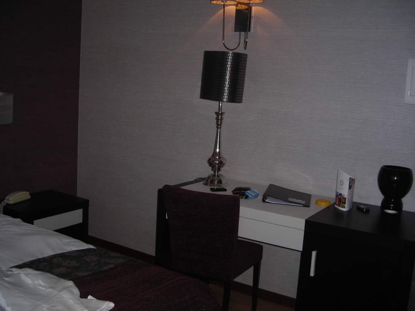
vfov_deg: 37.7
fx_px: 456
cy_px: 156
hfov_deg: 49.0
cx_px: 208
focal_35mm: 38
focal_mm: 6.3
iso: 63
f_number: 3.2
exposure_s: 1/60.1
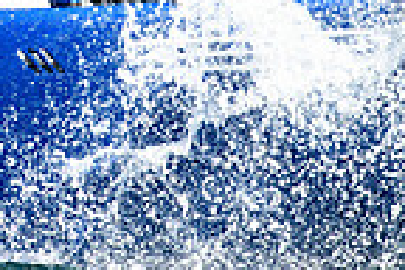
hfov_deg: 0.8
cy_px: -240
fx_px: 29360
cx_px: -31
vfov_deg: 0.5
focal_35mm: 2610
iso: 400
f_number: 5
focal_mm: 400
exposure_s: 1/1250
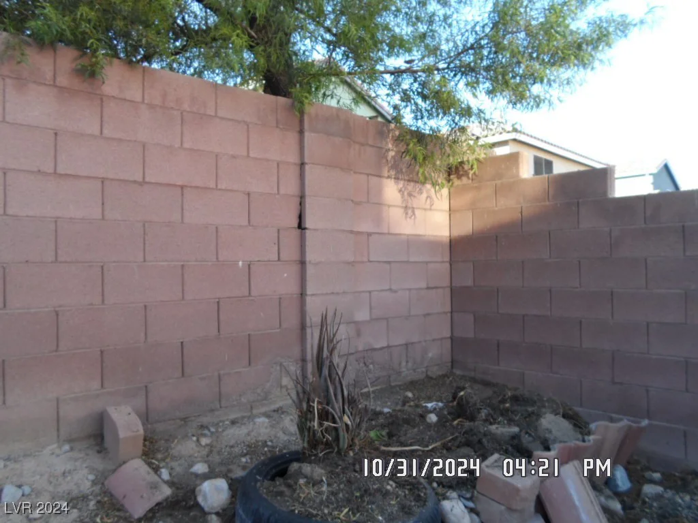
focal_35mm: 25
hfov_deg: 69.4
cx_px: 349
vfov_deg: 54.9
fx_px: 504
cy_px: 262
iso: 80
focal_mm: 4.5
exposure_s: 1/125
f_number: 2.5
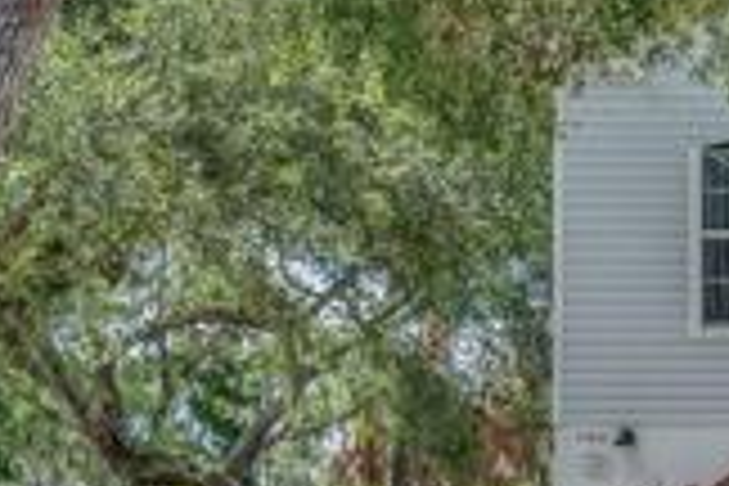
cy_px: 626
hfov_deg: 15.5
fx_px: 2470
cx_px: 1089
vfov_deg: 11.0
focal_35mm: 122
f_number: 10
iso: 100
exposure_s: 1/15
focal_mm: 33
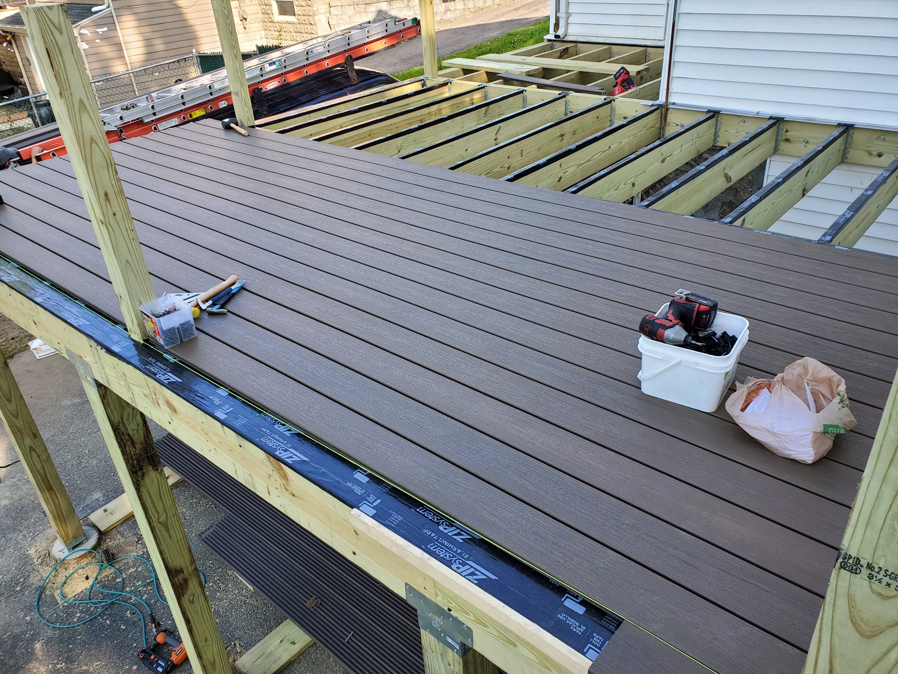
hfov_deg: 67.3
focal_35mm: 26
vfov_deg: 53.1
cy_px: 337
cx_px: 449
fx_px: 674
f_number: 2.4
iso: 50
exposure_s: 1/181
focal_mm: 4.3
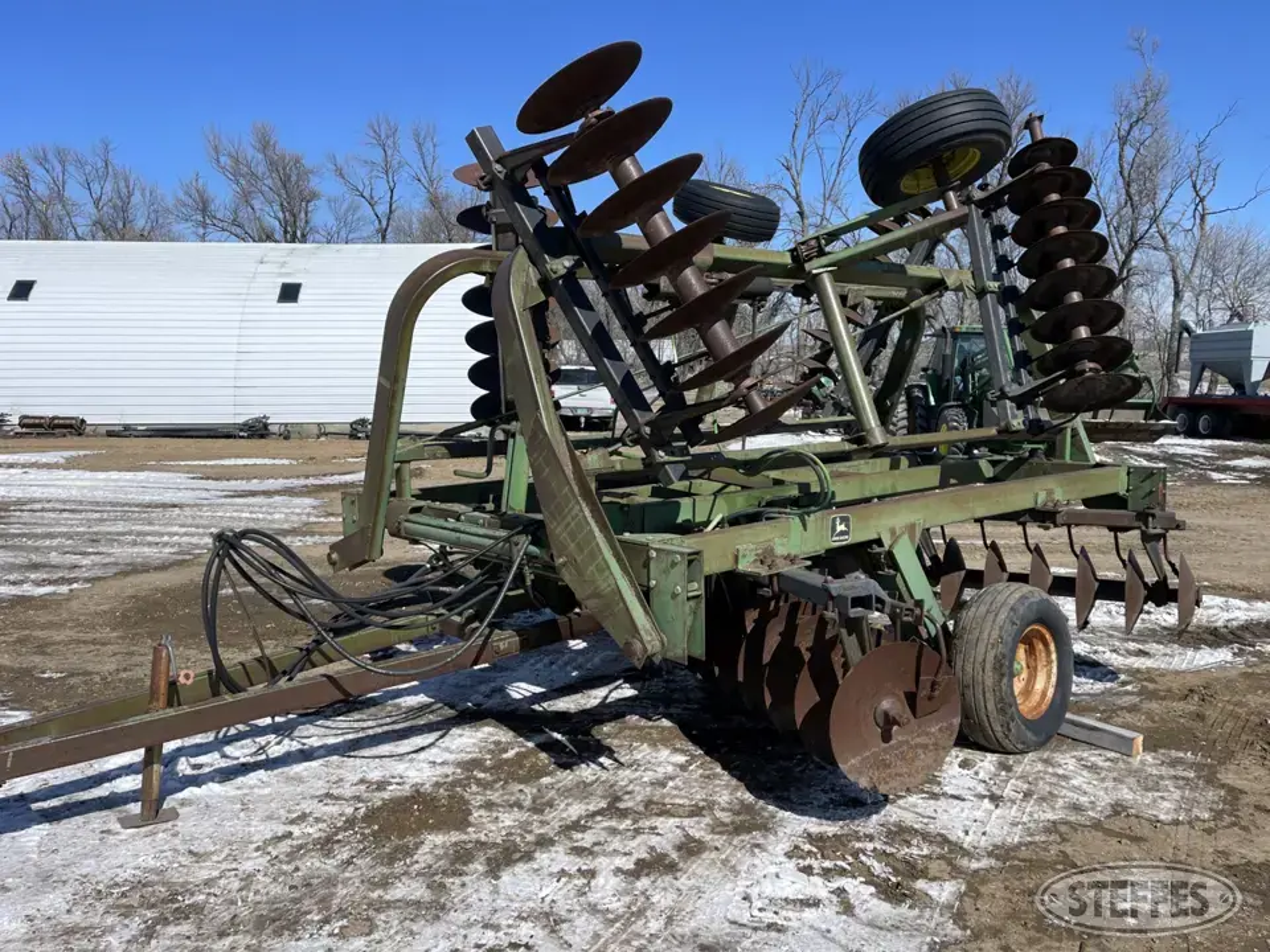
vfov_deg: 54.9
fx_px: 917
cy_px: 476
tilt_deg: -6.1
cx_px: 635
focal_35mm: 25
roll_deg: +1.3
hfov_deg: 69.4
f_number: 1.6
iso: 32
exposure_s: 1/4902
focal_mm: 5.1
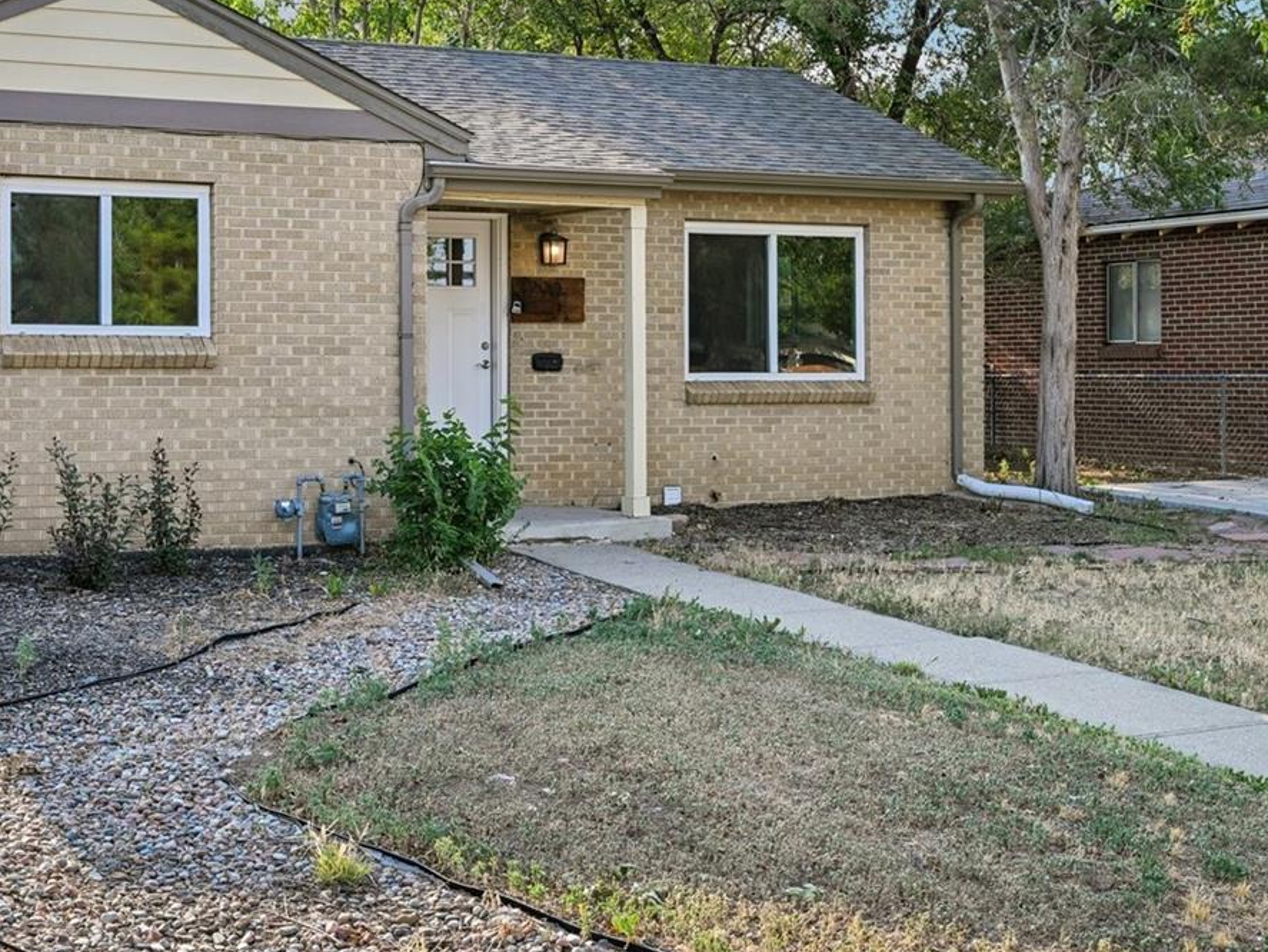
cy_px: 309
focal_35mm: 52
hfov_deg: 36.5
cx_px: 433
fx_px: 1906
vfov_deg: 27.9
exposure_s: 1/30
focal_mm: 30
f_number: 10
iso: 64
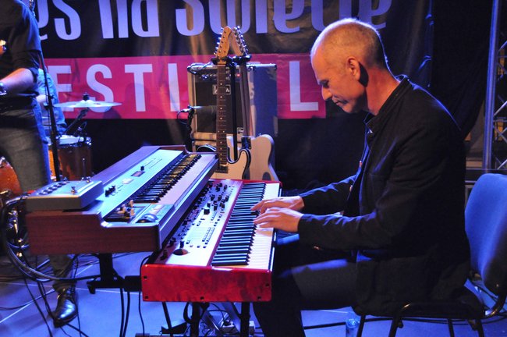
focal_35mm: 44
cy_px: 168
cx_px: 254
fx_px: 612
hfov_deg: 45.0
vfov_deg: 30.8
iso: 3200
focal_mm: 29
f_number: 4
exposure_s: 1/40
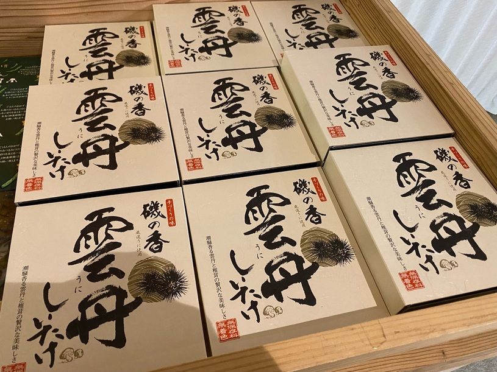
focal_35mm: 26
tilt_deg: -54.2
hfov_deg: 67.3
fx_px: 373
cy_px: 186
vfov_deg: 53.1
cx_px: 248
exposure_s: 1/33
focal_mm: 4.25
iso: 500
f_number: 1.8
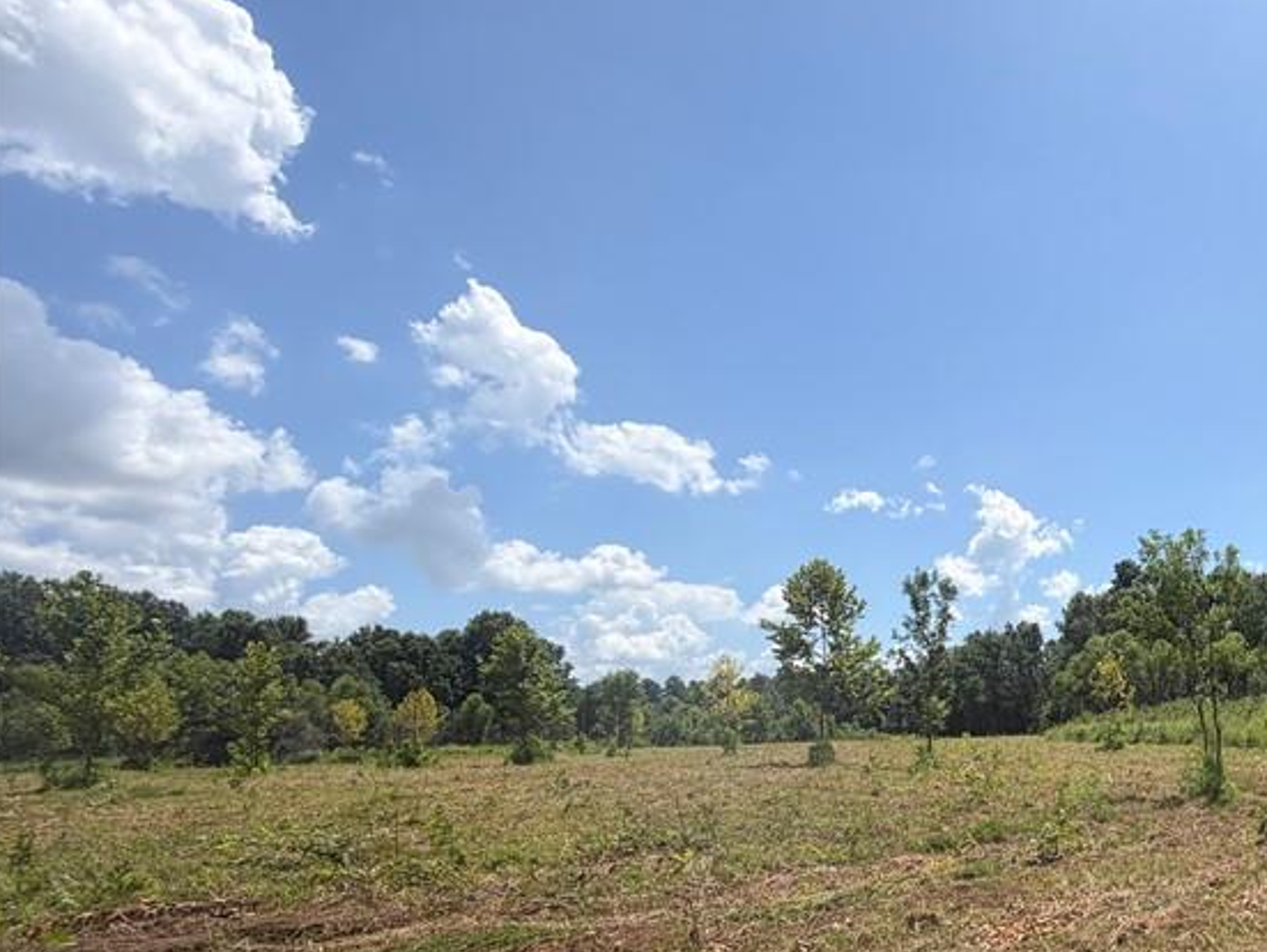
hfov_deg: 56.8
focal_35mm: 26
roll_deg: +1.1
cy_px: 676
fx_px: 952
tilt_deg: +2.2
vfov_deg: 51.5
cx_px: 1166
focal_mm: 2.22
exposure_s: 1/985
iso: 20
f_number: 2.2
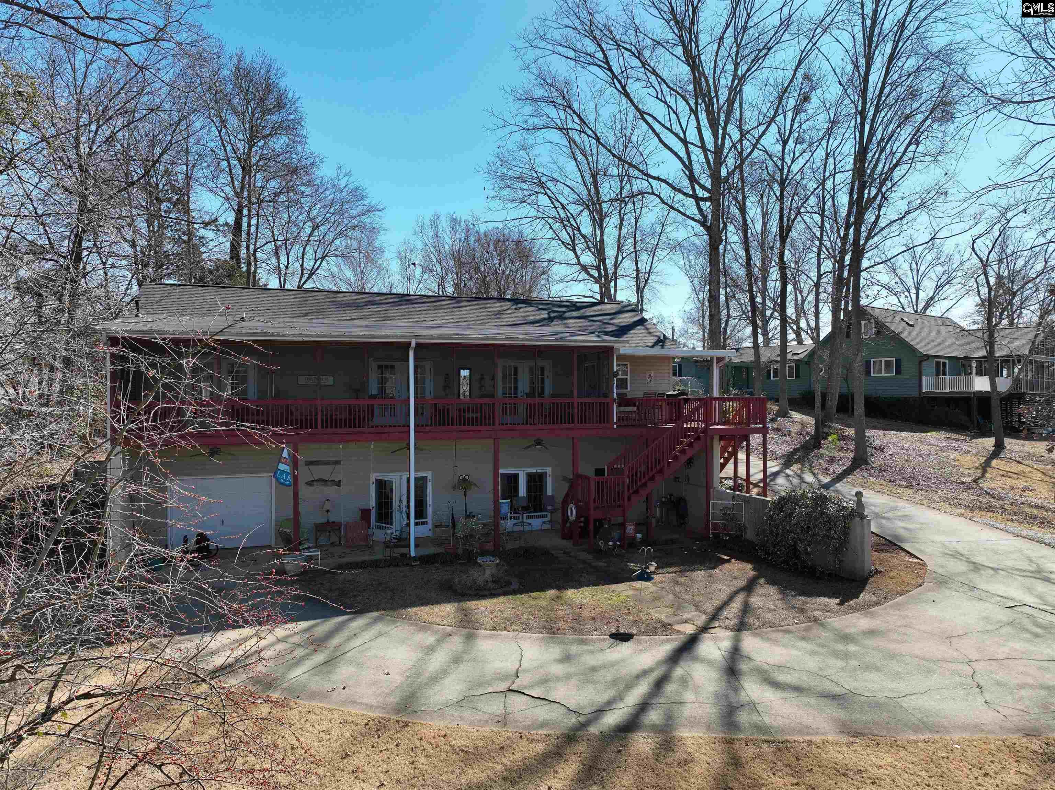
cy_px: 395
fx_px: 731
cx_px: 528
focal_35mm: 24
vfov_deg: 56.8
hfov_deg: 71.6
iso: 120
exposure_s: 1/1250
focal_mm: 12.29
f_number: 2.8
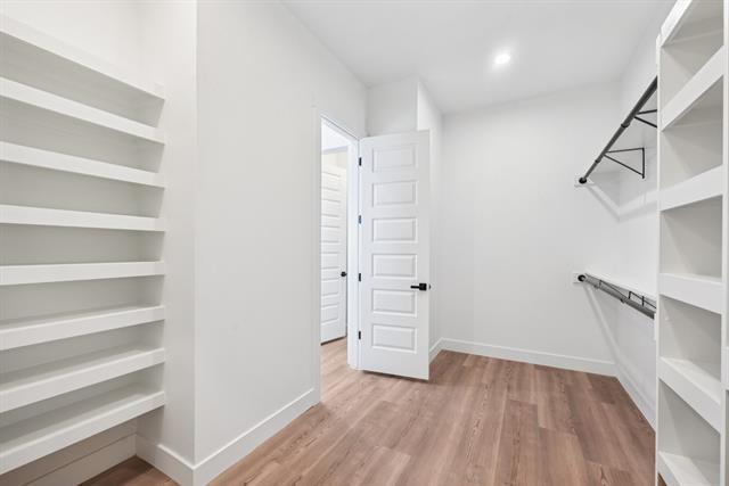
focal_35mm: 15
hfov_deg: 100.4
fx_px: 304
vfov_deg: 77.4
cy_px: 243
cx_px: 364
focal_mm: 15
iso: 400
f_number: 8
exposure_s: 1/25
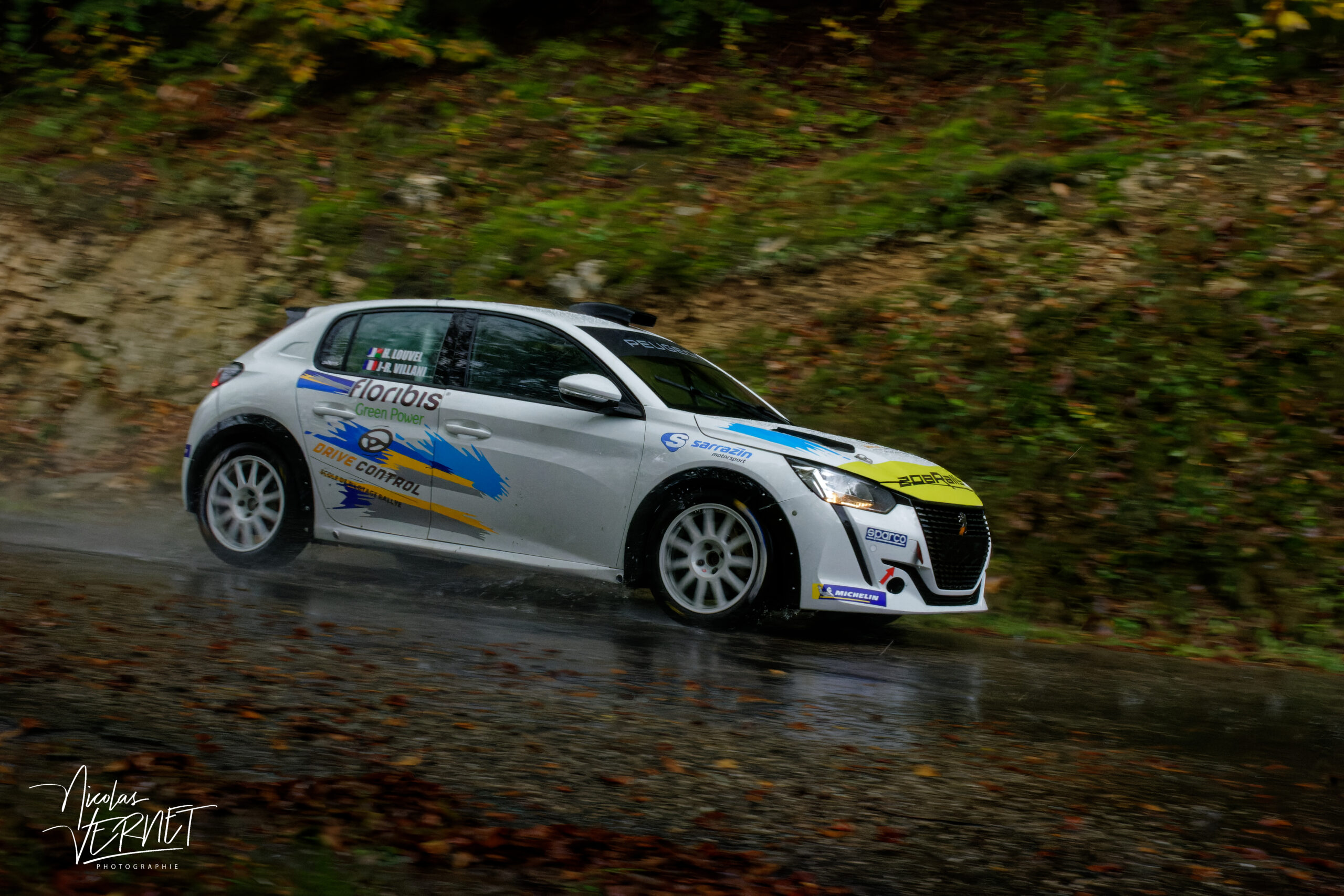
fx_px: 1960
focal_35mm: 52
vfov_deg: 25.8
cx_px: 672
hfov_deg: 37.8
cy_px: 448
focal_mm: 35
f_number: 18
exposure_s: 1/200
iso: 7200
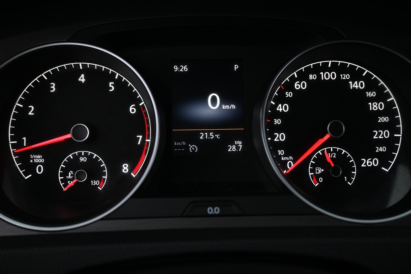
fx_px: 360
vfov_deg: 41.7
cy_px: 137
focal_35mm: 32
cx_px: 206
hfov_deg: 59.5
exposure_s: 1/30
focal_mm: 21
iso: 1400
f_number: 4
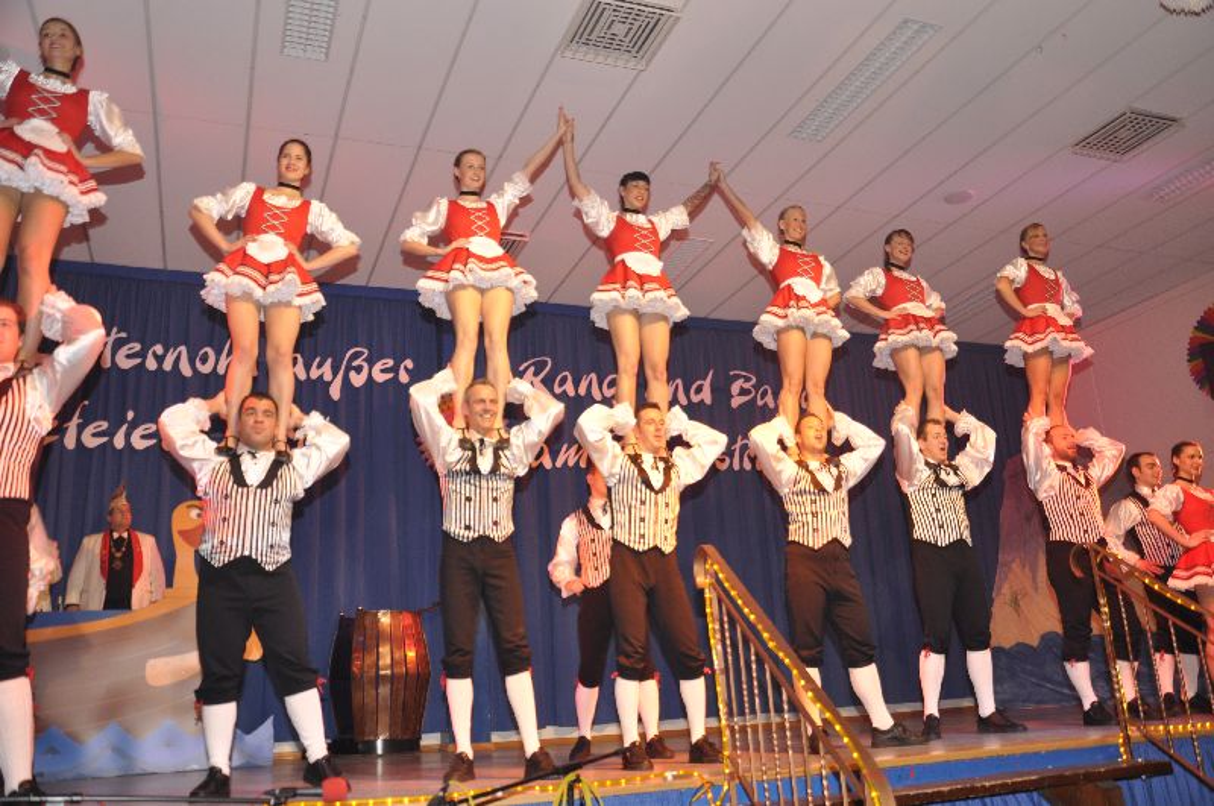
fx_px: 1061
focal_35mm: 32
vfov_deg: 41.6
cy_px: 403
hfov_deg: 59.6
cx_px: 607
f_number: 5
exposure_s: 1/60
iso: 400
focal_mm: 21
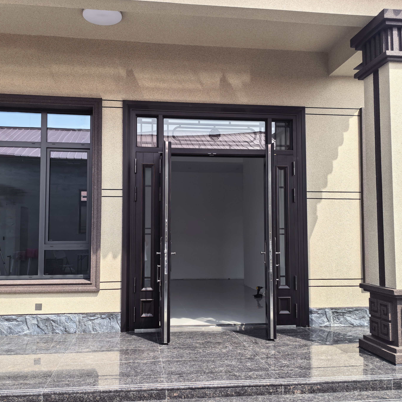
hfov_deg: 51.1
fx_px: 420
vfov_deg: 51.1
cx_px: 193
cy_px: 214
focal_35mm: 32
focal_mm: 6.98
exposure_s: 1/2849
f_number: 2
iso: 50
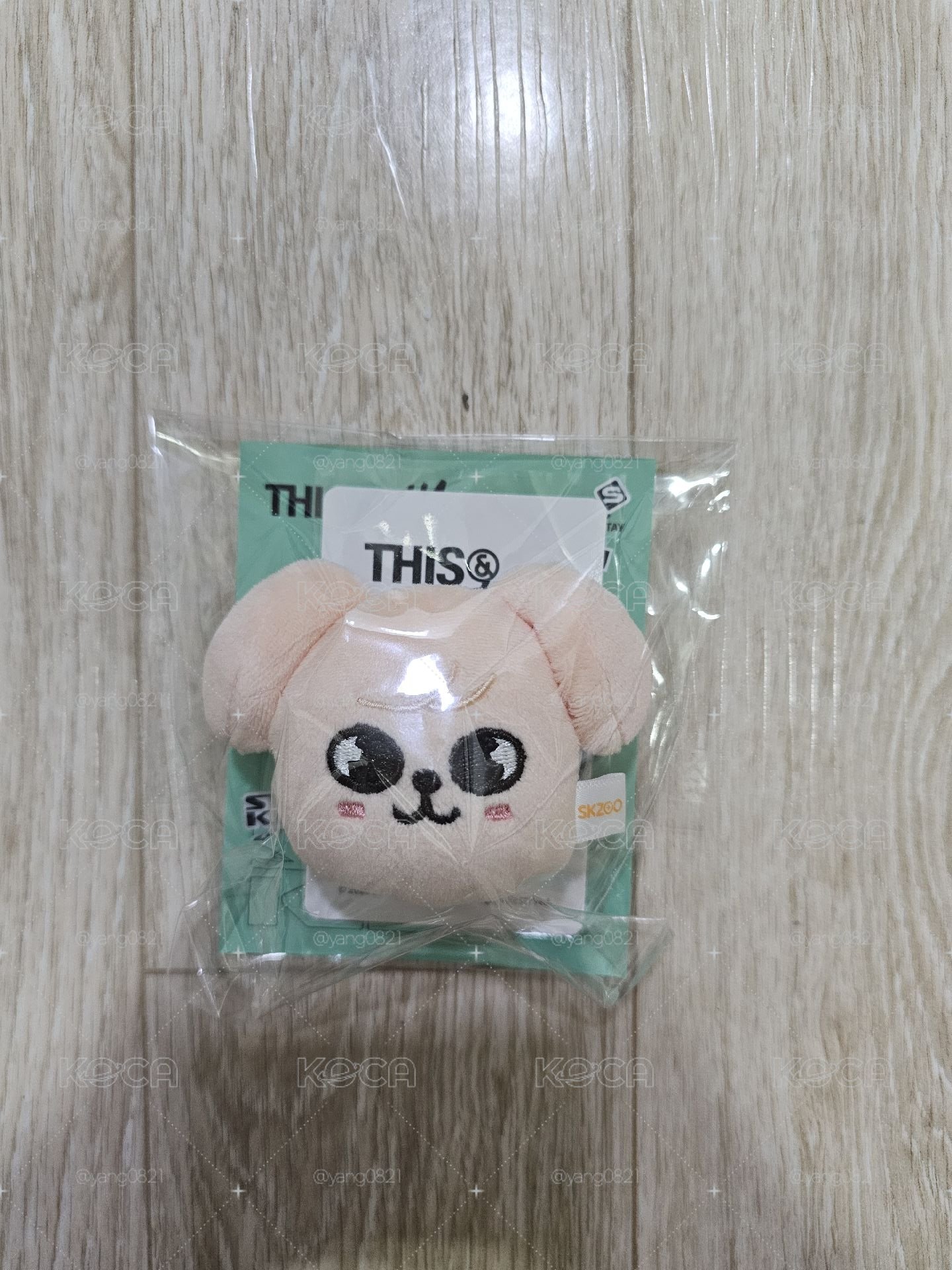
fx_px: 843
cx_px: 476
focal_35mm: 23
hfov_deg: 58.9
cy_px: 635
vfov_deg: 73.9
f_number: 1.7
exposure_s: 1/120
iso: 640
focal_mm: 6.3
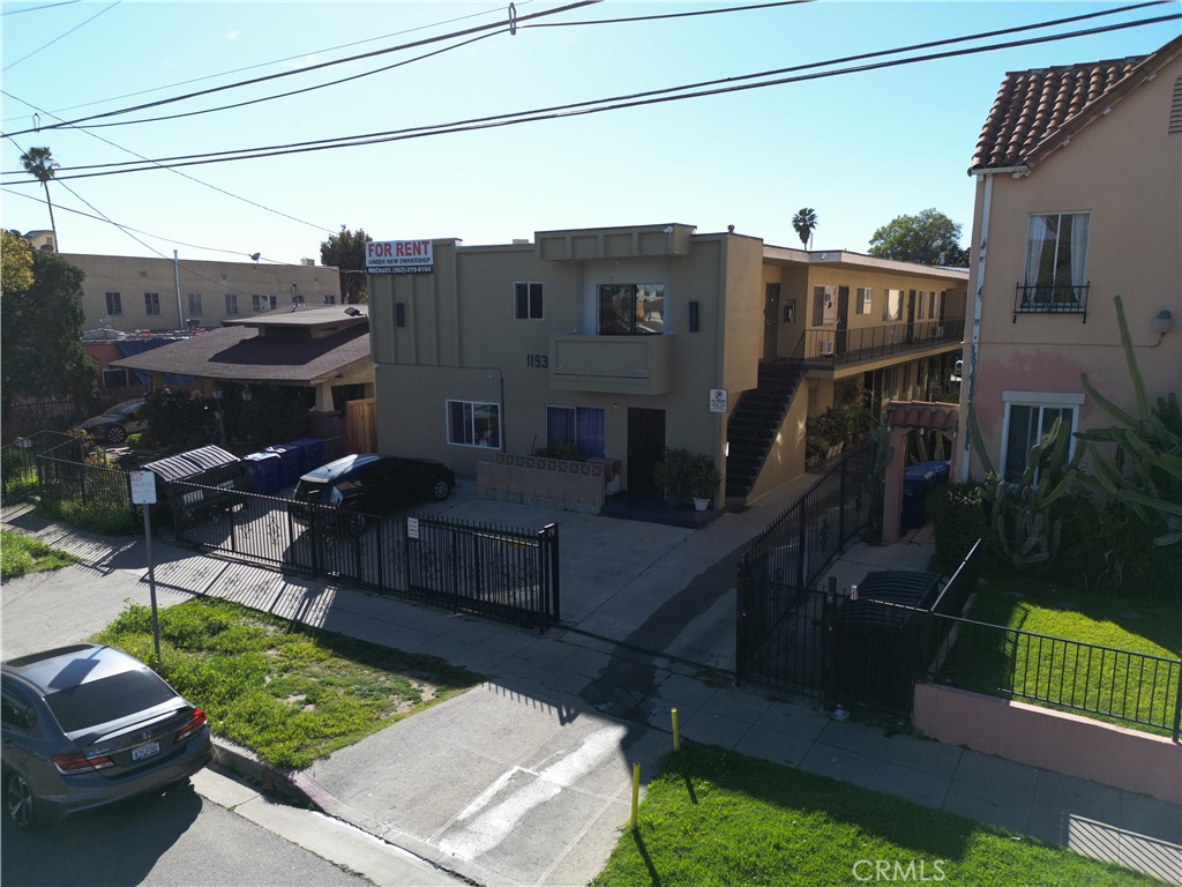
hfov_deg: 71.6
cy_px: 444
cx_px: 591
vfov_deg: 56.8
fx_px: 820
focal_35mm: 24
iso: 110
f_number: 1.7
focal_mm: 6.72
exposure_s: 1/2000
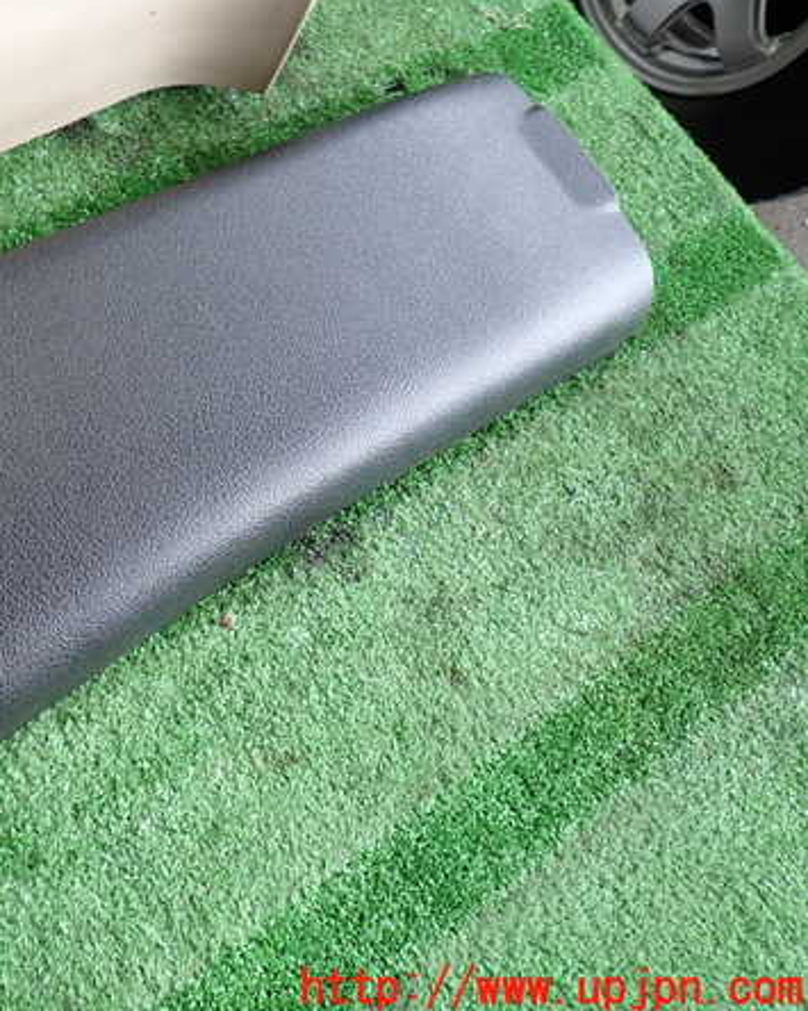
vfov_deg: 54.2
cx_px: 132
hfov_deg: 42.0
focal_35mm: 33
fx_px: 987
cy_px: 506
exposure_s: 1/60
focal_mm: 4.5
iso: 125
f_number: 2
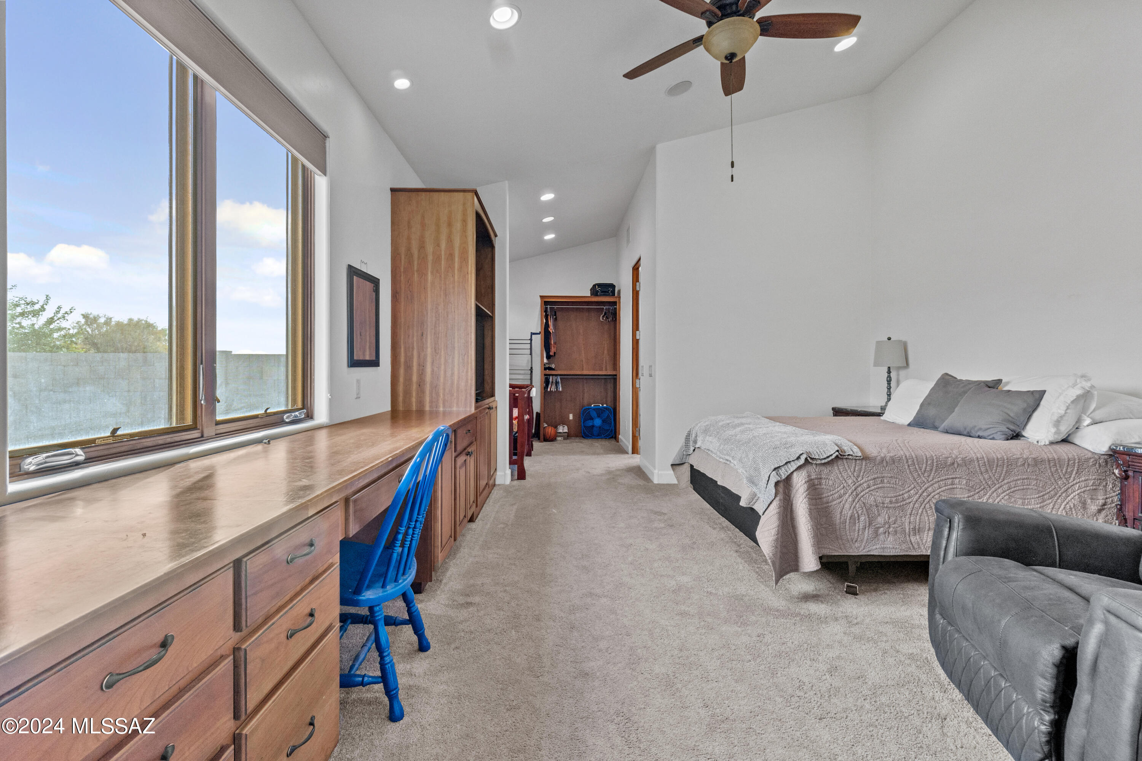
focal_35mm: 15
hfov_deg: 100.4
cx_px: 571
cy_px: 380
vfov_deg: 77.3
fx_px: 476
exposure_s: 1/6
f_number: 8
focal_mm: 10
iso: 400
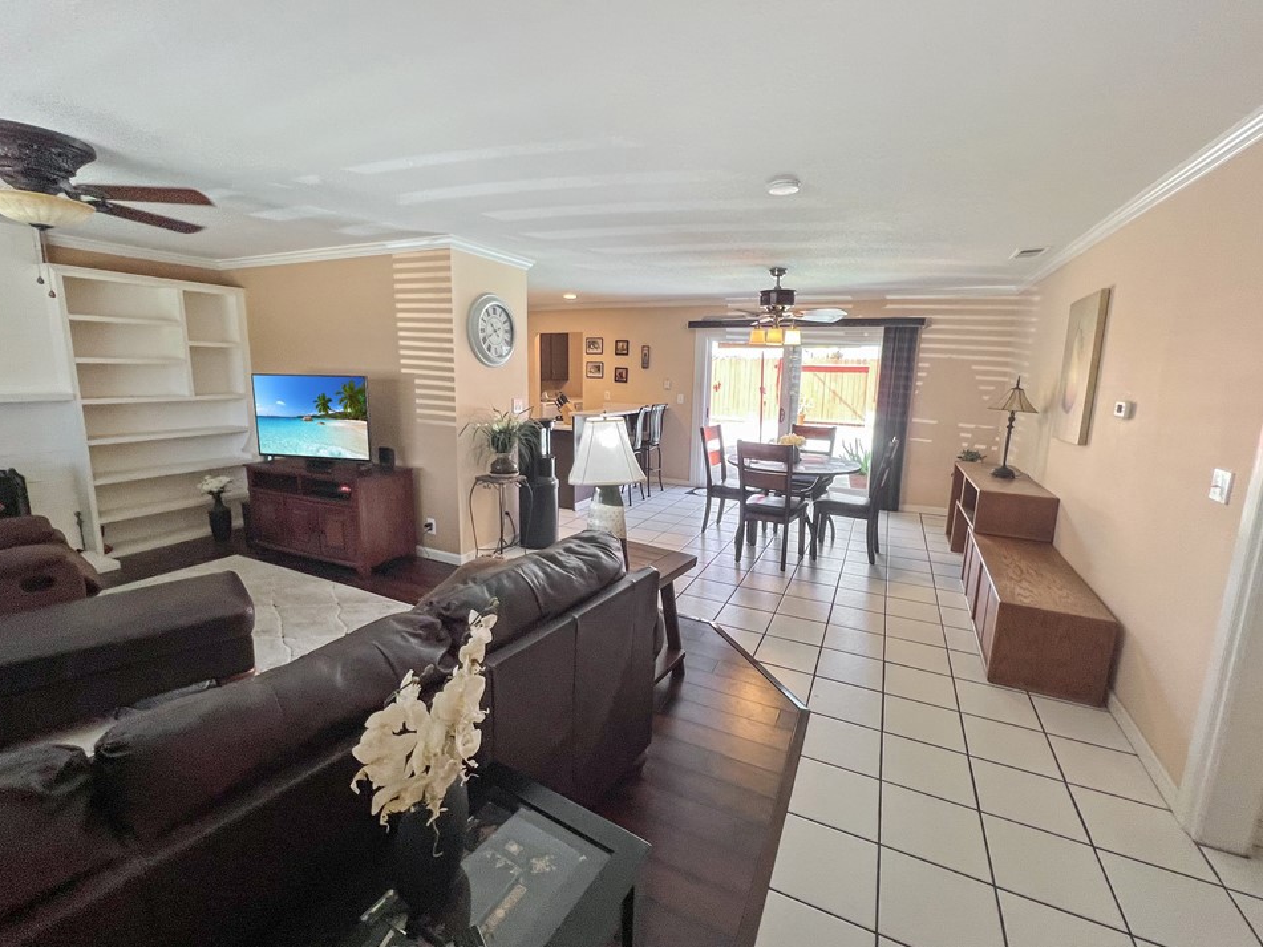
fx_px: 511
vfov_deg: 85.7
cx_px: 626
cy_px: 468
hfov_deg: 102.1
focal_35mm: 14
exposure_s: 1/120
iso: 125
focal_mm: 1.57
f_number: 1.8
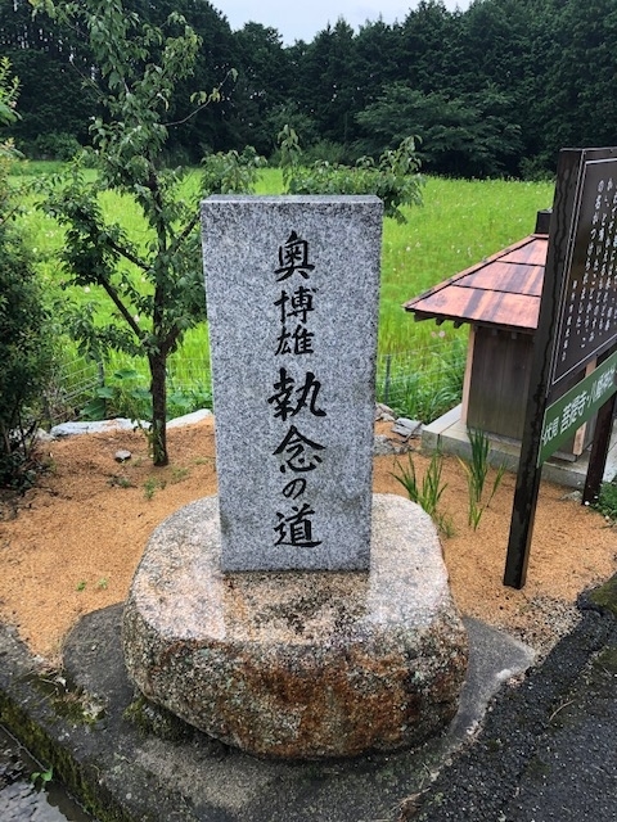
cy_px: 411
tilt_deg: -21.2
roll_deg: +0.2
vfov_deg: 63.4
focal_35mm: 28
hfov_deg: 49.7
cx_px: 308
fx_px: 665
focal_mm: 3.99
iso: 40
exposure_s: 1/120
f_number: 1.8
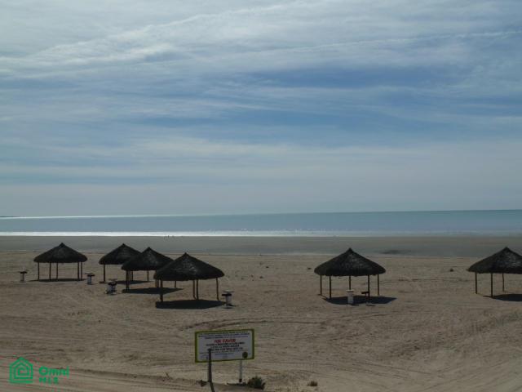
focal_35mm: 48
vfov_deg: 30.3
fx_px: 724
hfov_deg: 39.7
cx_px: 261
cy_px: 196
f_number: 6.3
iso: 80
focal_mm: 7.9
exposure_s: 1/1000
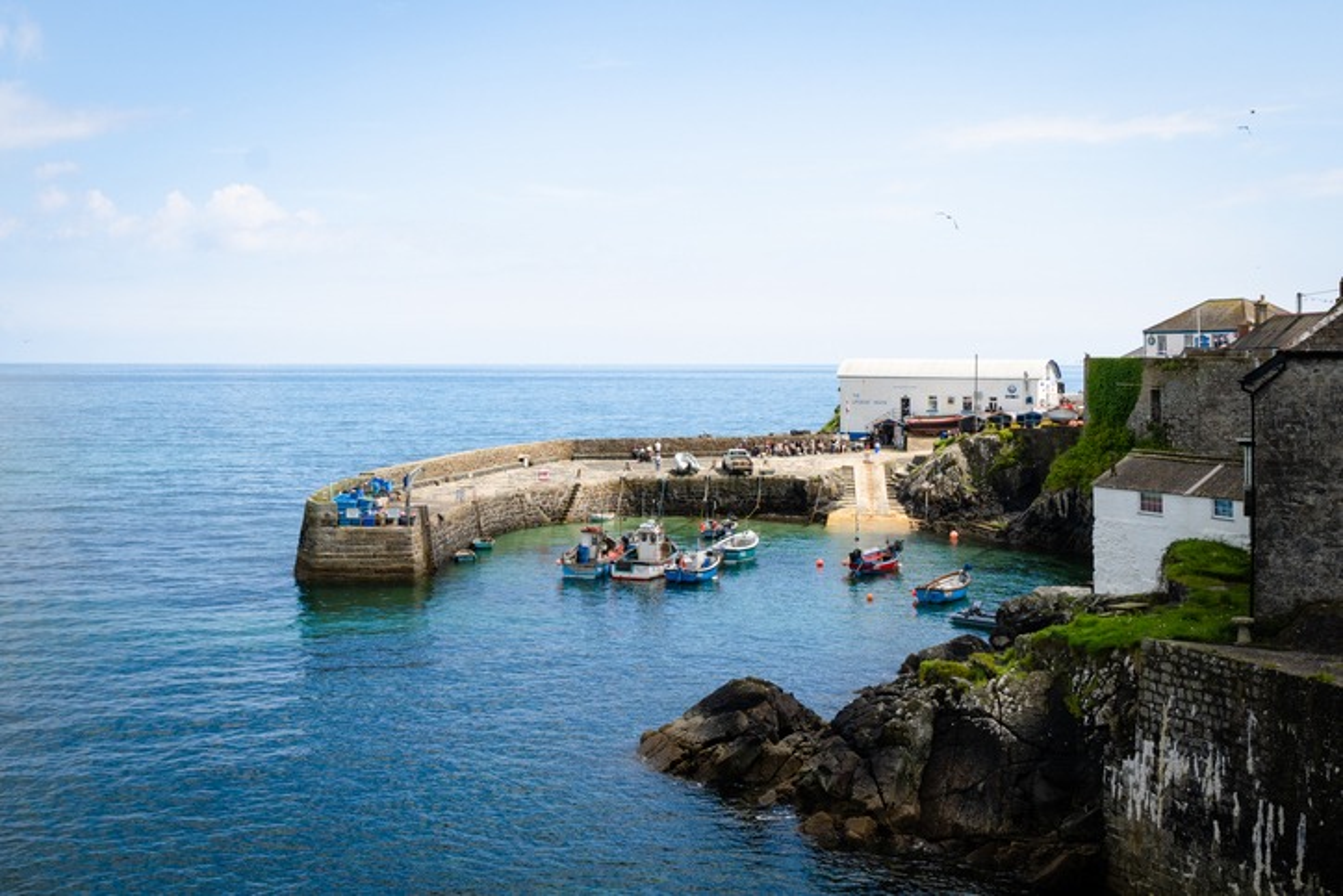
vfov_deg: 41.7
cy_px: 448
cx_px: 672
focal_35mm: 32
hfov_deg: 59.5
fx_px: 1175
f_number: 10
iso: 100
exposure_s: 1/200
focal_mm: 21
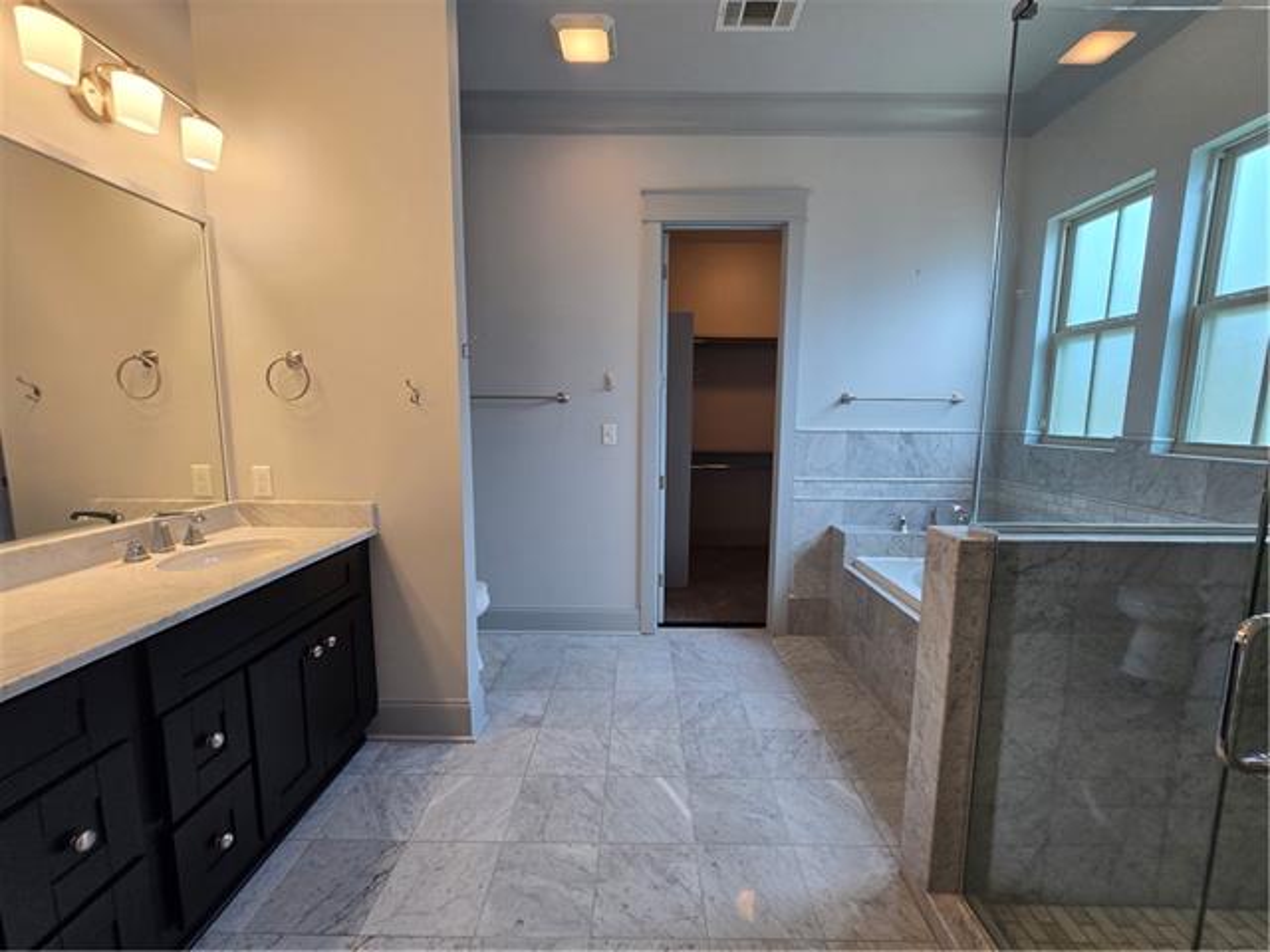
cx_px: 635
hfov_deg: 106.2
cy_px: 476
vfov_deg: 89.9
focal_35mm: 13
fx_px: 477
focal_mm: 2.2
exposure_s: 1/60
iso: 80
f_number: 2.2
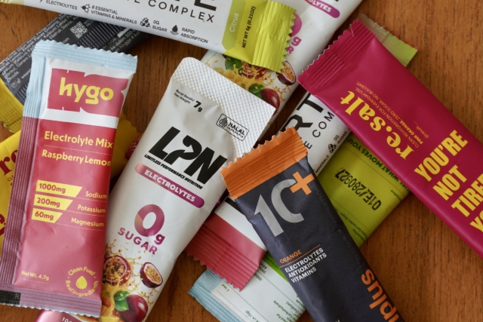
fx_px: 870
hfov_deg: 31.0
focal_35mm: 65
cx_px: 195
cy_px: 139
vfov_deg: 21.0
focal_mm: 27
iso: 100
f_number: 5.6
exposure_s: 1/40
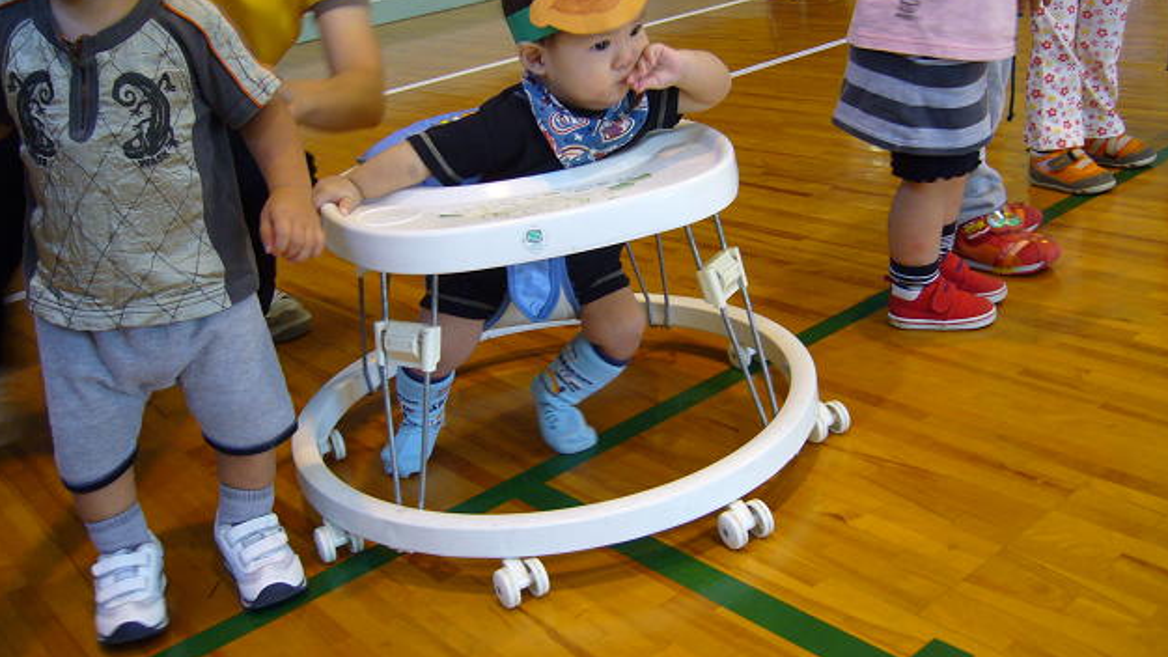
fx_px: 1208
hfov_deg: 51.6
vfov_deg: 30.3
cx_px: 590
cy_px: 243
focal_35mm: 39
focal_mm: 5.8
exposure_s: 1/25
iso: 100
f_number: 2.8
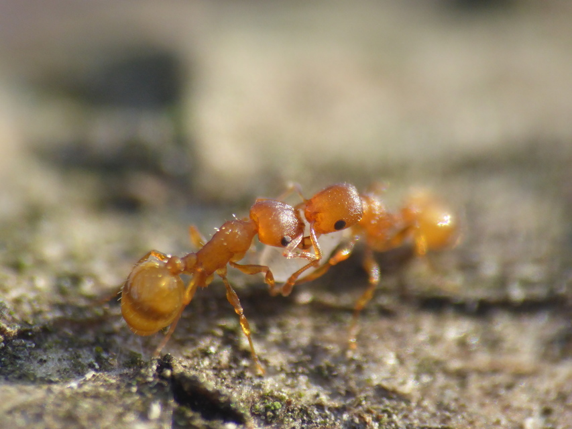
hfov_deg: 2.8
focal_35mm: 720
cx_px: 286
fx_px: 11899
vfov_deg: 2.1
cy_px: 214
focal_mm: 129
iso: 400
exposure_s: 1/125
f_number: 6.4
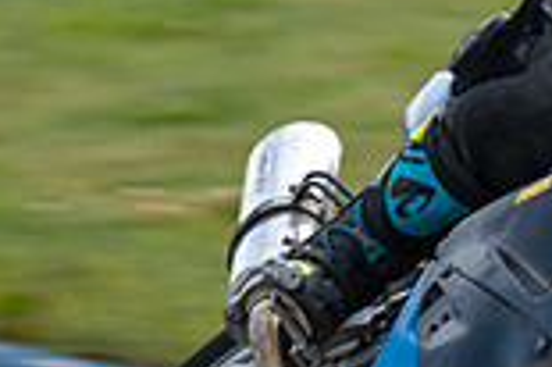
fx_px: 28076
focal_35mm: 1833
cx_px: 969
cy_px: 69
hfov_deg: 1.1
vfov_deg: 0.7
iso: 110
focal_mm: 490
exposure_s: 1/160
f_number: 10
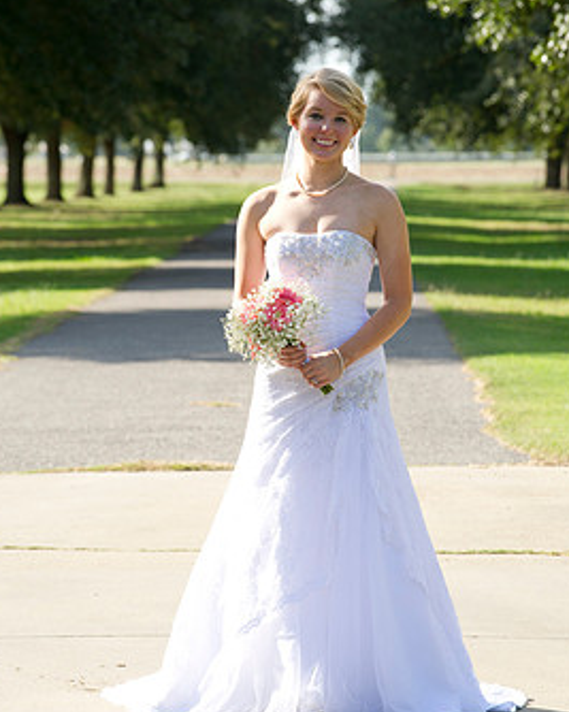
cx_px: 287
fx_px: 5328
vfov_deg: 7.6
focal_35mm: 253
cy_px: 328
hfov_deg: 6.1
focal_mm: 200
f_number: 7.1
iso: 250
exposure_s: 1/250
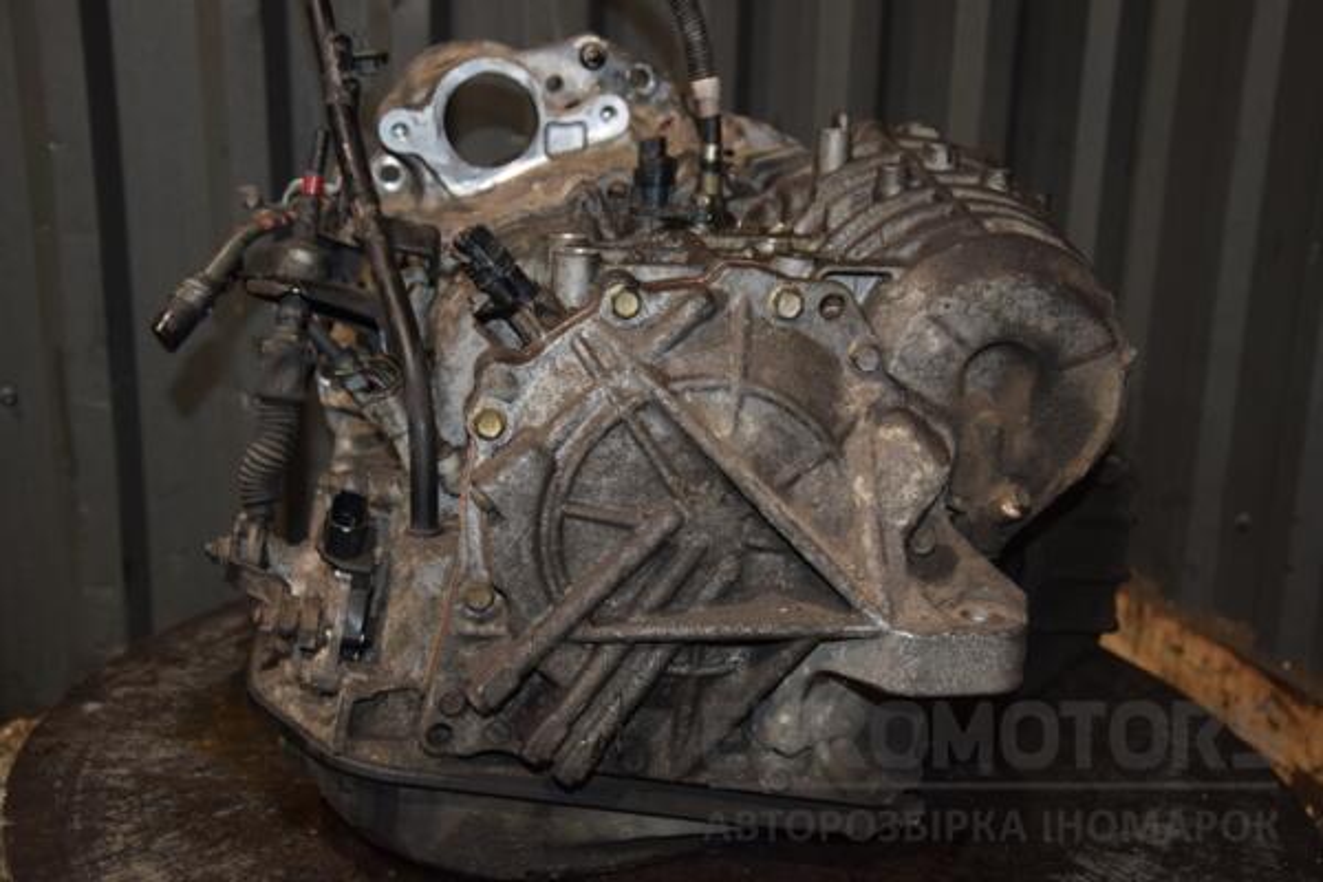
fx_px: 1764
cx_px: 662
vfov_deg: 28.1
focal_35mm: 48
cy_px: 441
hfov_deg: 41.1
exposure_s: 1/60
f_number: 5
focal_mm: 32
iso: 800
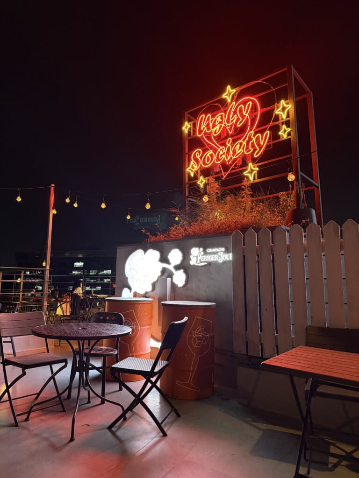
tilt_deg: +7.7
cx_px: 180
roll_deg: -0.9
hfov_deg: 56.8
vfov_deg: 71.6
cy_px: 239
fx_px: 332
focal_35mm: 24
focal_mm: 6.76
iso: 800
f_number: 1.78
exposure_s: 1/40
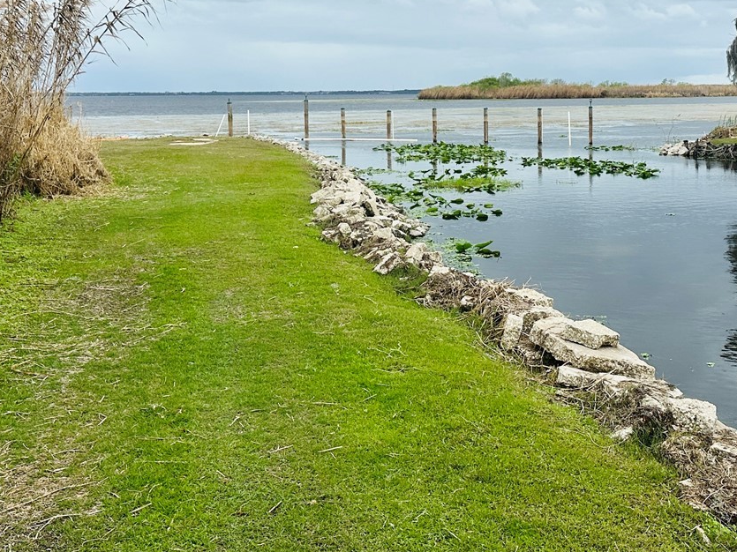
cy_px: 127
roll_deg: +0.1
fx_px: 979
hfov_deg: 40.9
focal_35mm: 46
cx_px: 468
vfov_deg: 30.9
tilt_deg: -1.6
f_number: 1.78
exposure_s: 1/2809
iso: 80
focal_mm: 6.86
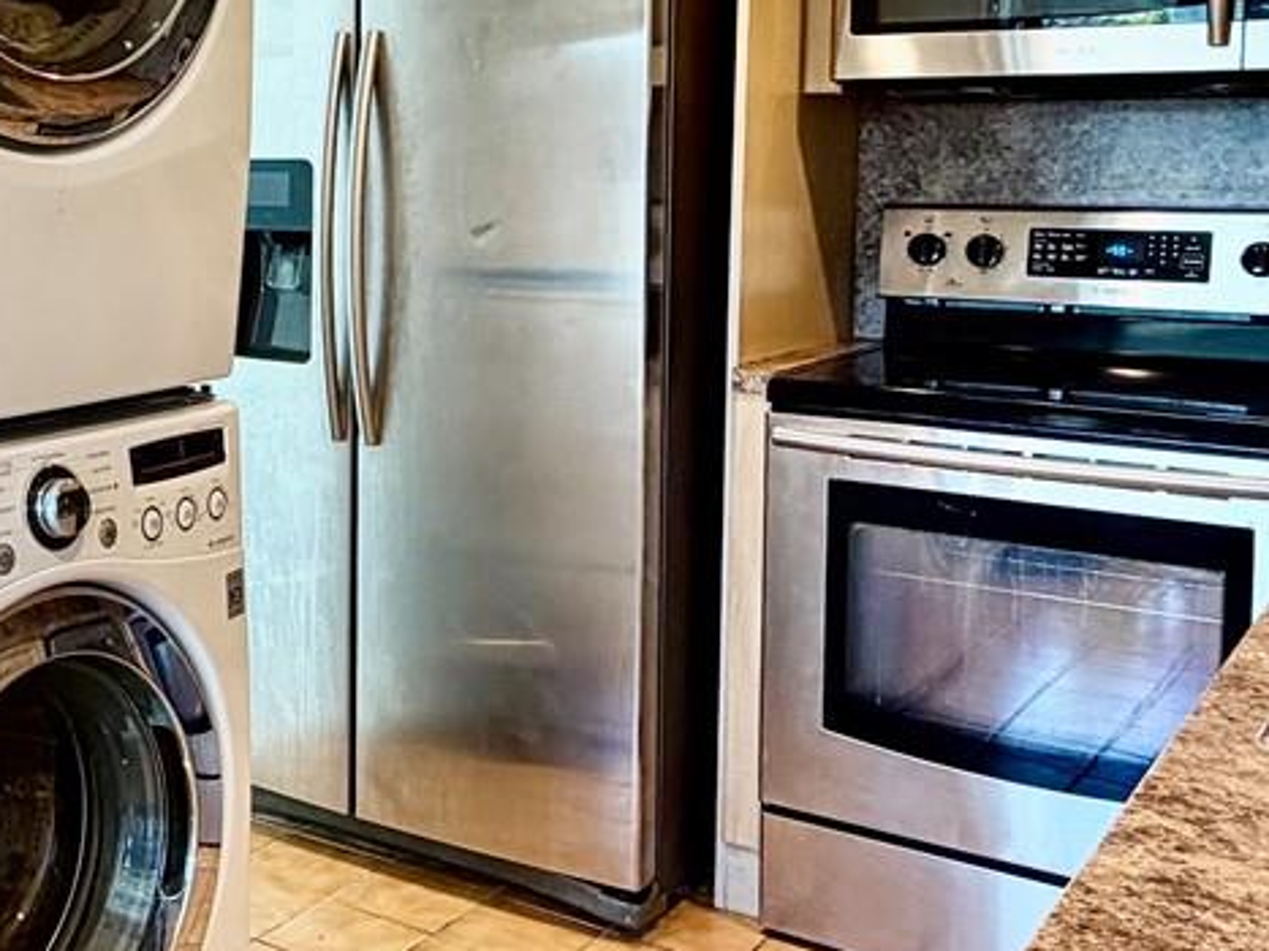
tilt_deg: -4.7
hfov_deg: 36.8
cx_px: 98
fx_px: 1759
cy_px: 255
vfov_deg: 29.8
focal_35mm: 48
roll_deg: +0.1
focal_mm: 2.22
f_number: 2.2
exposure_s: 1/120
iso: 125
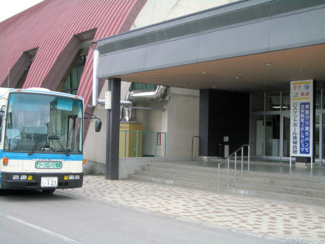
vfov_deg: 29.7
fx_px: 460
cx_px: 162
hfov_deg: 38.9
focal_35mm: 49
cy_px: 122
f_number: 3.1
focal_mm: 8.2
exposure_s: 1/200
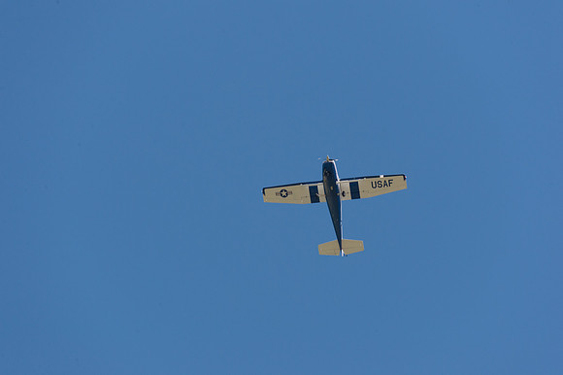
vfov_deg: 2.7
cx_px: 282
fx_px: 7815
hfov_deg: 4.1
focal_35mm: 500
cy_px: 188
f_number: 10
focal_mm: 500
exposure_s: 1/1000
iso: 800
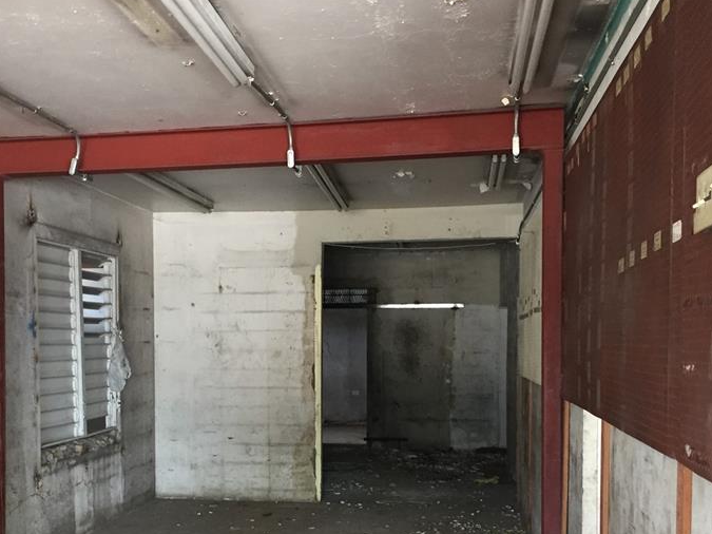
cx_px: 296
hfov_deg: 42.8
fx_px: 905
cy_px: 378
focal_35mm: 44
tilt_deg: -0.8
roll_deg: -1.0
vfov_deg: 32.4
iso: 160
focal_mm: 4.15
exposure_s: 1/30
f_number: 2.2
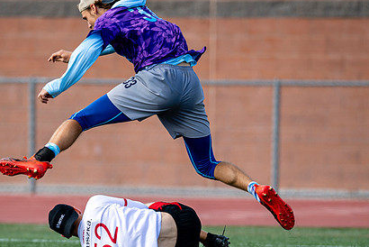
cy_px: 216
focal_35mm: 708
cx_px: 165
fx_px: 7262
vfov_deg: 1.9
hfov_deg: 2.9
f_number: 3.2
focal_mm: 300
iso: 100
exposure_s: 1/1000
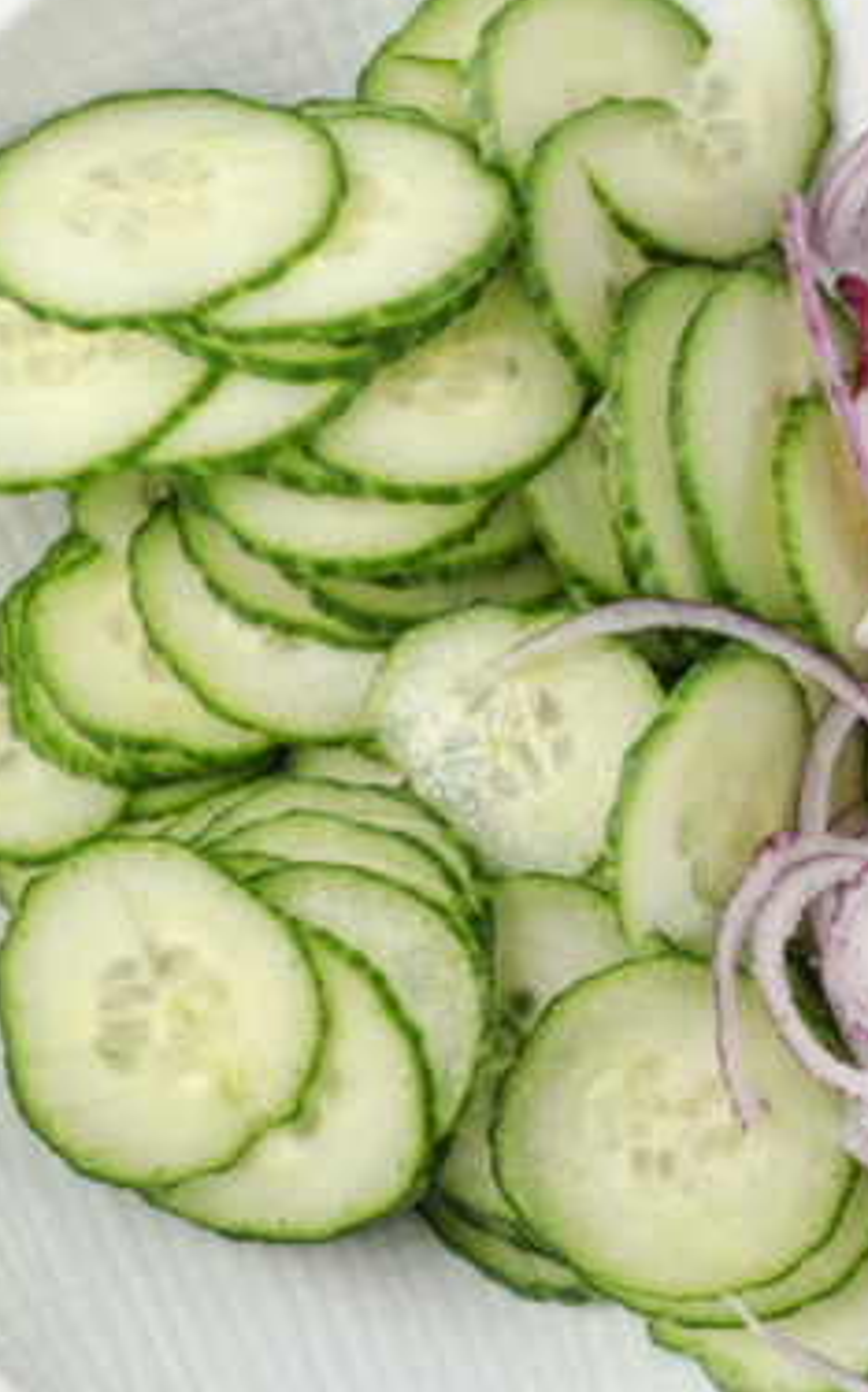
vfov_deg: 20.4
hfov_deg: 12.8
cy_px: 561
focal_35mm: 102
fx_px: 3865
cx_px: 601
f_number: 5.6
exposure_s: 1/25
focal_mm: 50
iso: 250
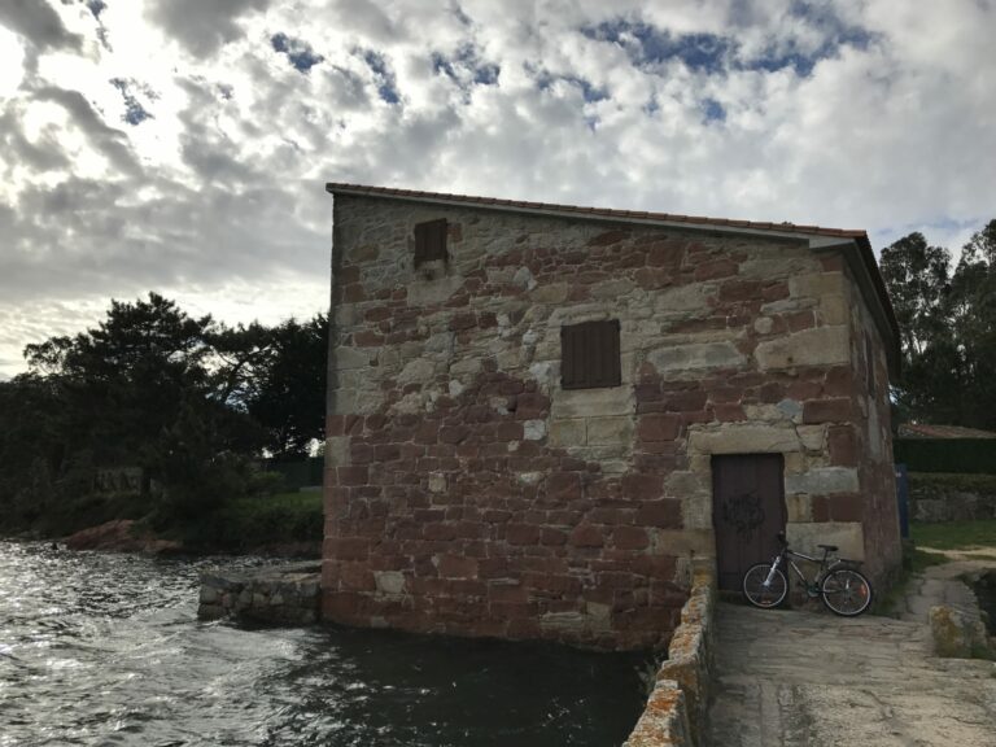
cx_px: 498
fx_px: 806
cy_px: 374
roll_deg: +0.1
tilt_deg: +10.8
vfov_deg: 49.7
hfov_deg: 63.4
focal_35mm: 28
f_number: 1.8
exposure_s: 1/5988
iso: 20
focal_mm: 3.99
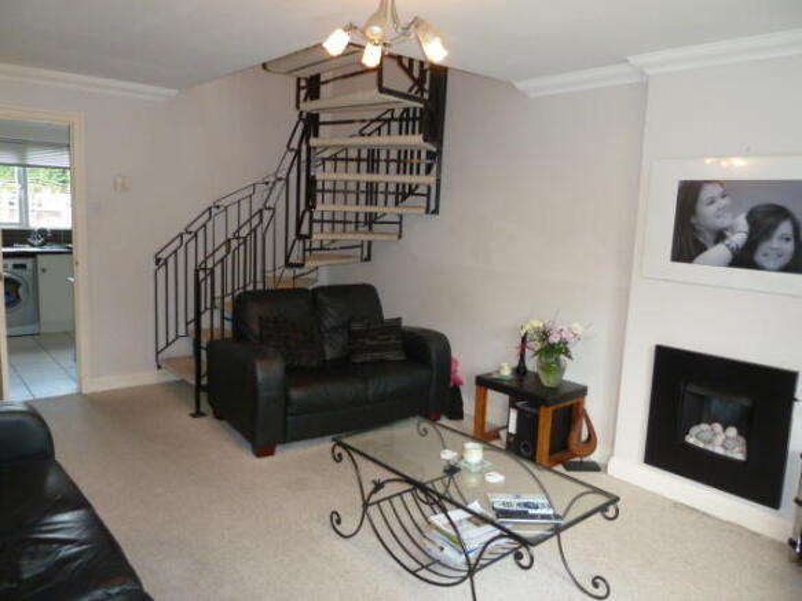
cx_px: 401
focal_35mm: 25
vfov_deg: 54.9
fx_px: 579
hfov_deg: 69.4
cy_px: 300
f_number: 3.3
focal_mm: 4.1
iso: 250
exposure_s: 1/30
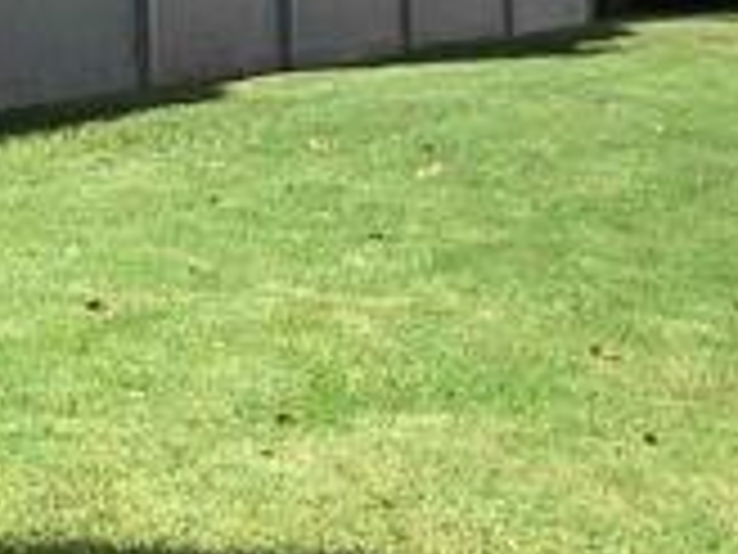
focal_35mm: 193
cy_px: 176
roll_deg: +0.7
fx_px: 4115
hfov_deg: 9.7
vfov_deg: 7.7
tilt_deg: -5.7
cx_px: 1341
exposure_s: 1/1274
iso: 25
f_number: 2.4
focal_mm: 3.3
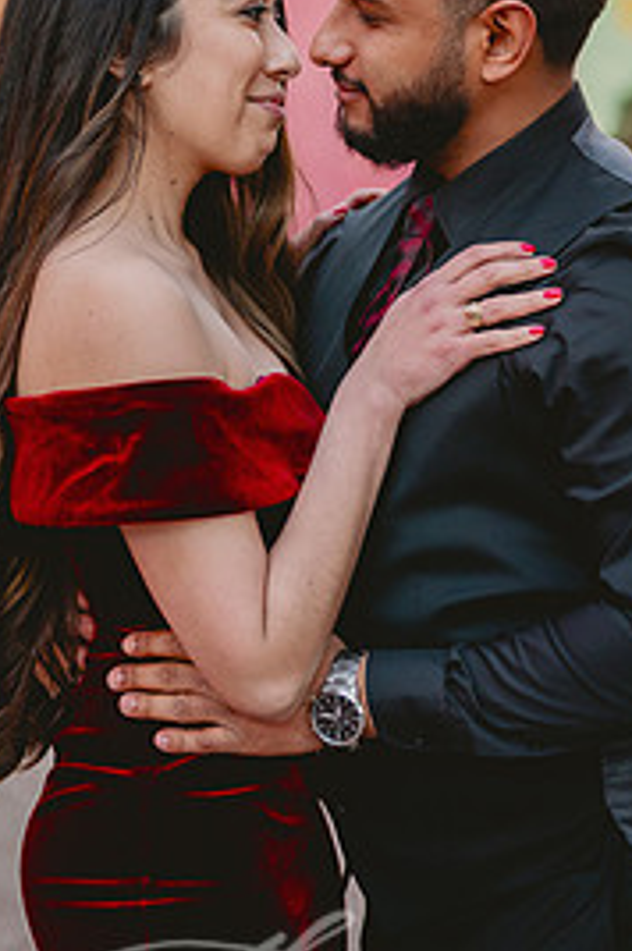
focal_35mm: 84
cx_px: 250
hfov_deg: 16.2
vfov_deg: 24.2
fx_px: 2218
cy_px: 362
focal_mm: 50
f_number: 2
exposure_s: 1/320
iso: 640
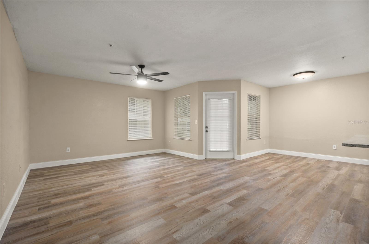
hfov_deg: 100.5
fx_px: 153
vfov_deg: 77.0
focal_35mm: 15
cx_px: 184
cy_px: 122
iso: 250
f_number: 8
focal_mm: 10
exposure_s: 1/1.67
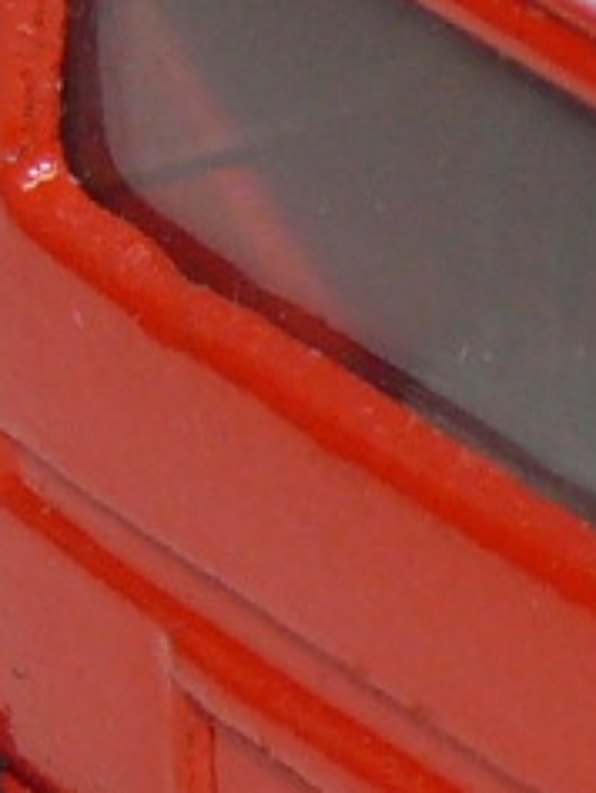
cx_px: 1731
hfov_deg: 2.5
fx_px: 13486
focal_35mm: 588
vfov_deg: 3.4
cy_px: -40
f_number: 4
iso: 100
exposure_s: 1/30
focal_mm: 12.3
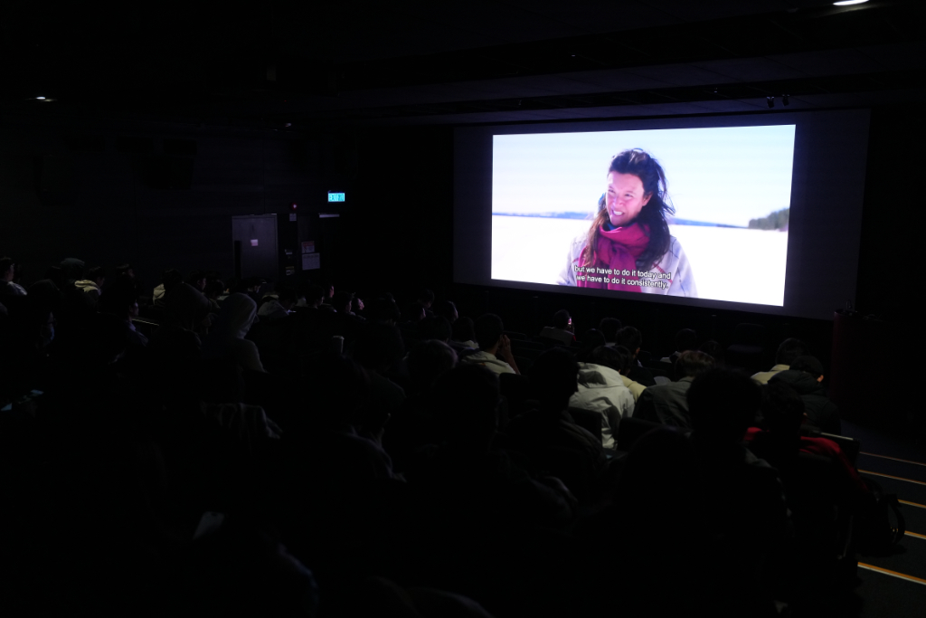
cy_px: 309
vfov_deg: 42.3
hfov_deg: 60.3
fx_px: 797
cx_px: 463
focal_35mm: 31
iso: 2500
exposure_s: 1/60
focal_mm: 31
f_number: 2.8
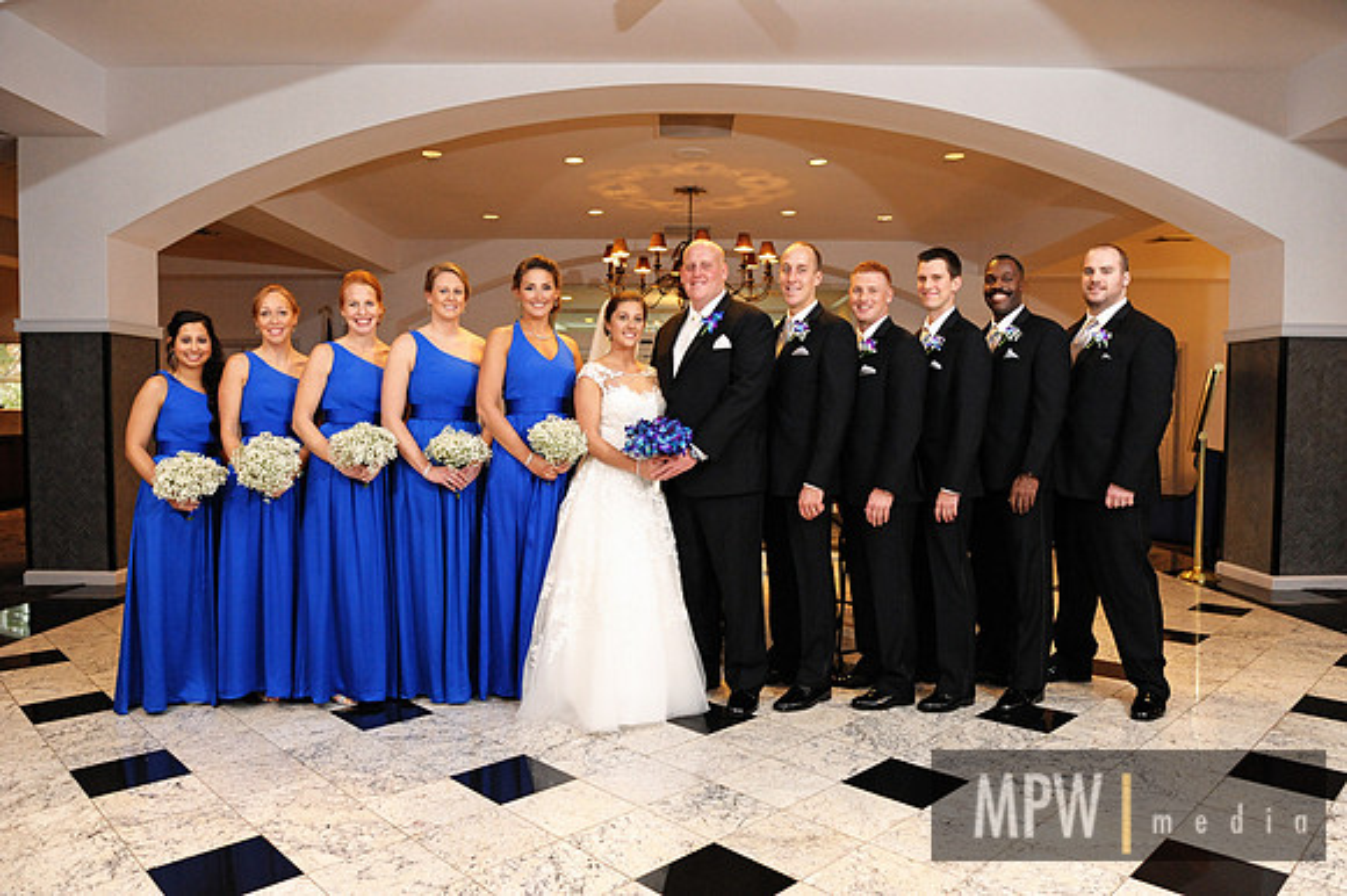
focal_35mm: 24
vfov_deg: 53.1
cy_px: 448
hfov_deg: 73.8
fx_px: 897
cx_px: 674
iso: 2500
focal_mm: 24
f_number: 2.8
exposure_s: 1/200
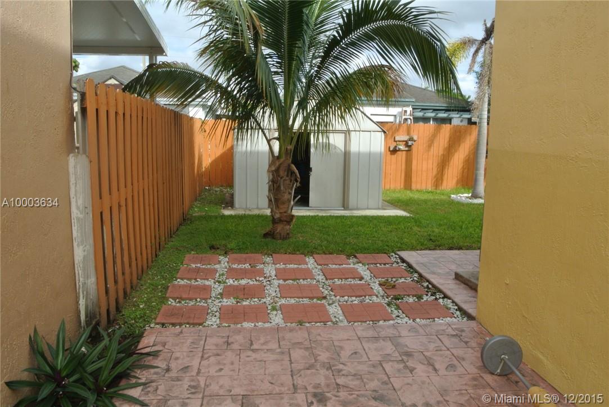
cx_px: 304
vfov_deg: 48.0
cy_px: 204
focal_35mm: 27
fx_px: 457
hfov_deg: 67.3
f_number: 16
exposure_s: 1/60
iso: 160
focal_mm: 10
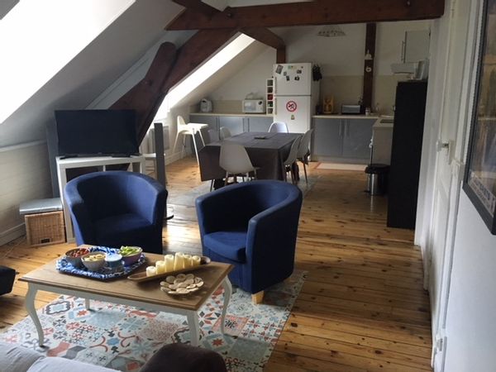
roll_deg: +0.8
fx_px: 416
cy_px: 186
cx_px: 248
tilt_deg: -14.8
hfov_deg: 61.7
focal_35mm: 29
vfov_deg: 48.2
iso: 250
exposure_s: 1/33
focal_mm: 4.15
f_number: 2.2
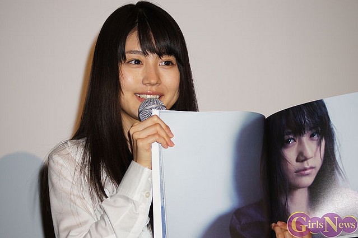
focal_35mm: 112
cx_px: 179
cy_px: 119
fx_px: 1118
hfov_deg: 18.2
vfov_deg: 12.2
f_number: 4.5
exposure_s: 1/125
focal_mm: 75
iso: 400
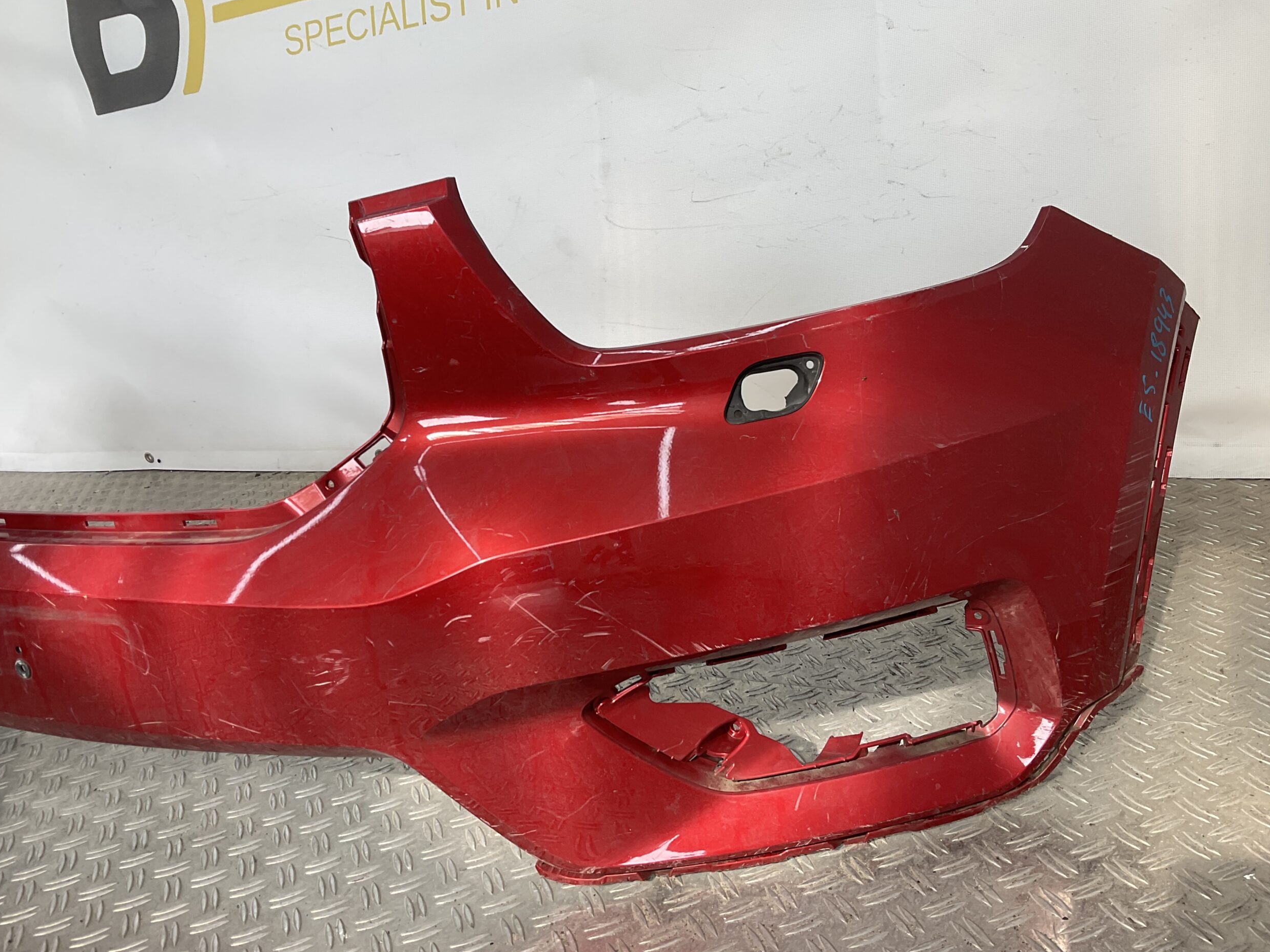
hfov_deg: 60.0
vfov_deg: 46.8
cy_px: 483
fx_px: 1101
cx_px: 619
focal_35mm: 30
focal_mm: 3
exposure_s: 1/186
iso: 16
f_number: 1.8
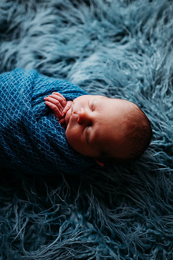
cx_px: 86
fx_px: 173
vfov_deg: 73.7
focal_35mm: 24
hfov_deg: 53.1
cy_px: 130
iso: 80
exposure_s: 1/200
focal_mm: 24
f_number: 2.2
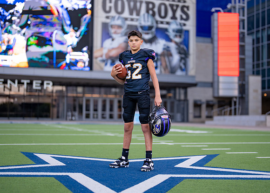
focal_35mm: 62
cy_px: 95
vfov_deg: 23.0
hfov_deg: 31.8
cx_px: 144
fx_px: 473
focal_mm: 50
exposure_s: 1/1600
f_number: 1.2
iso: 160
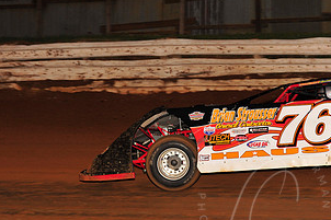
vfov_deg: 7.1
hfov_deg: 10.7
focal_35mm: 192
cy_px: 102
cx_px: 263
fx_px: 1764
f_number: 6.3
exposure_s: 1/320
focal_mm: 100
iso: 800
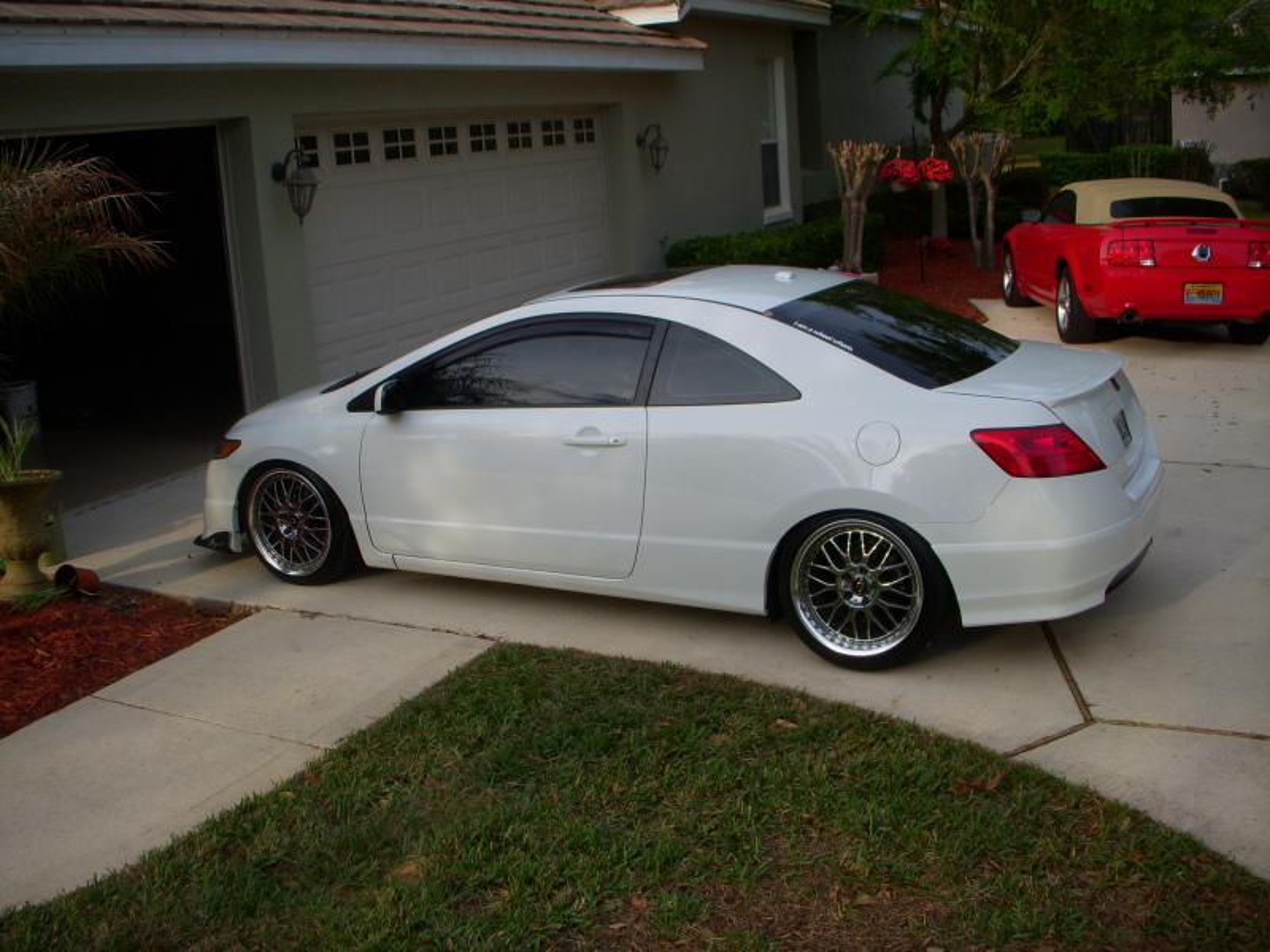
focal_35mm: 38
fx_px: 1394
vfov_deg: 37.7
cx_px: 635
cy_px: 476
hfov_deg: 49.0
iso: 100
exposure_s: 1/800
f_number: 3.3
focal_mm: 6.3
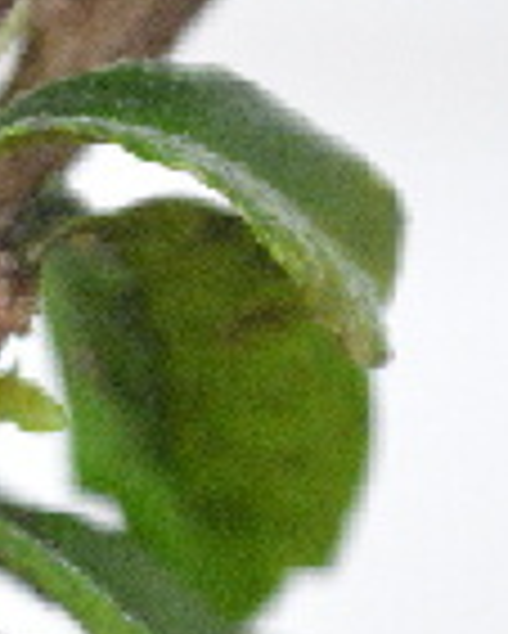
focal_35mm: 329
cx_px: -191
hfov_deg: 4.7
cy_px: 418
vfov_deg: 5.9
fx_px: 6176
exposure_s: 1/60
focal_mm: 55
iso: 6400
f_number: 5.6
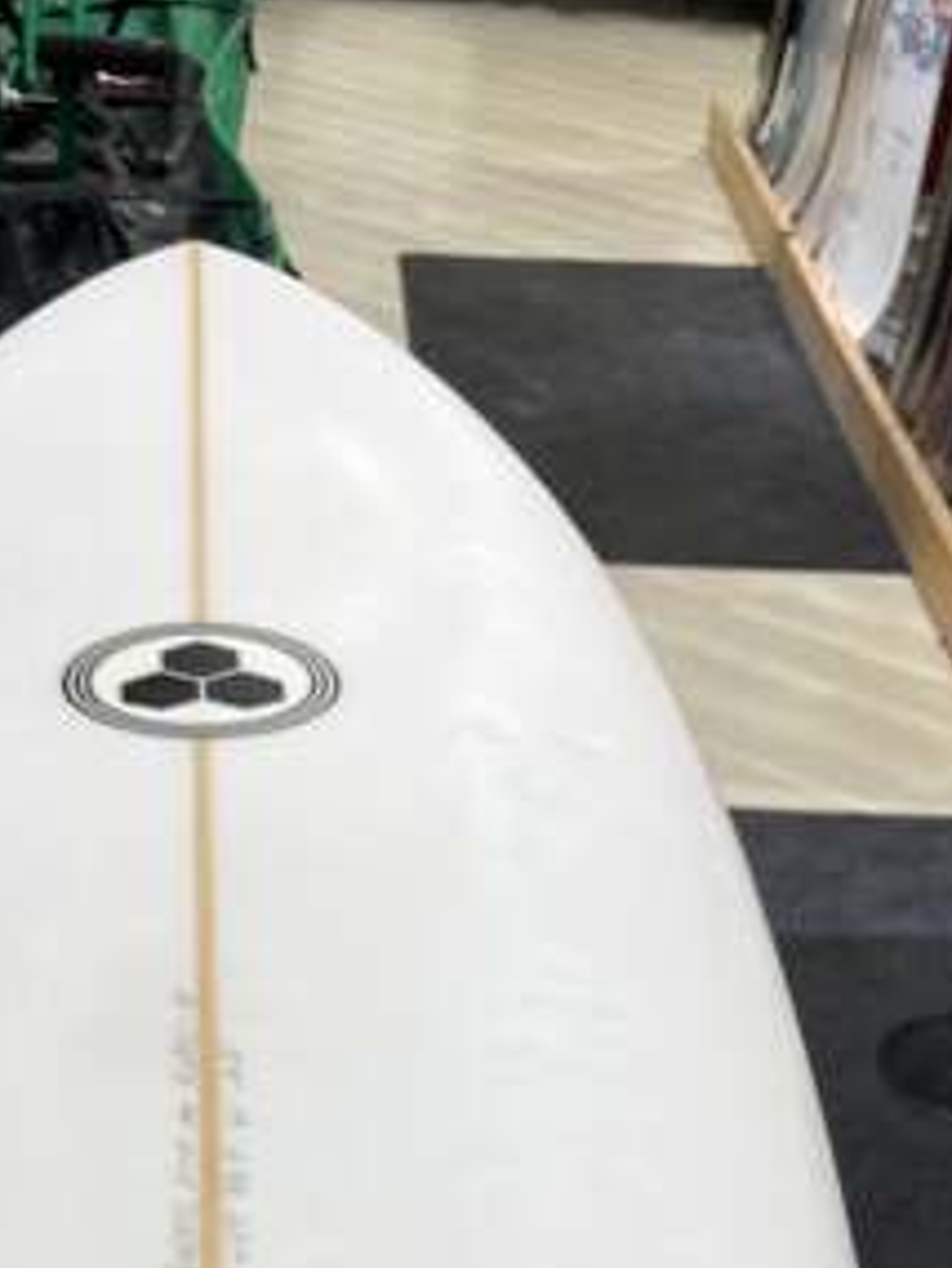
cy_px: 1762
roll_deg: -2.3
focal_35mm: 73
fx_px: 2675
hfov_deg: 20.0
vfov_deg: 22.9
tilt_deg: -43.0
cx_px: 254
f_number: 1.6
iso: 40
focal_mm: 5.1
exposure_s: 1/120
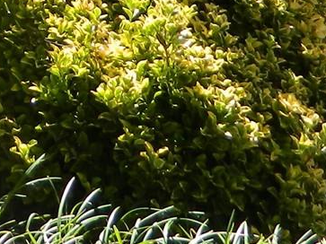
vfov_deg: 9.4
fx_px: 1327
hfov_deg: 12.5
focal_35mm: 141
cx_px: -301
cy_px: -327
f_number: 3.1
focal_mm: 4.5
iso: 80
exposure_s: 1/320
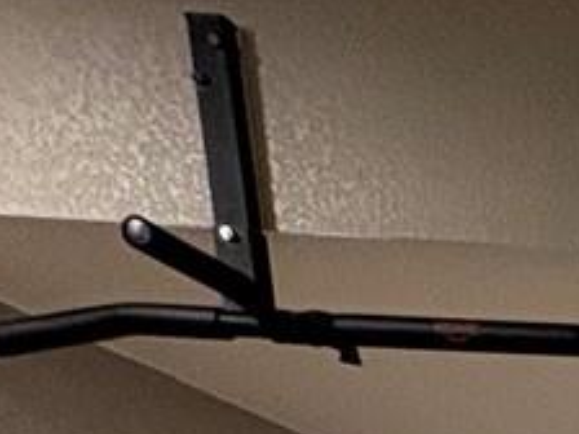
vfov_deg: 10.2
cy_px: 1359
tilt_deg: -11.6
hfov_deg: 11.6
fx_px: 1673
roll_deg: -1.5
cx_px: 1706
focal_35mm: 100
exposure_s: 1/60
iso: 160
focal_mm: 2.22
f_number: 2.2
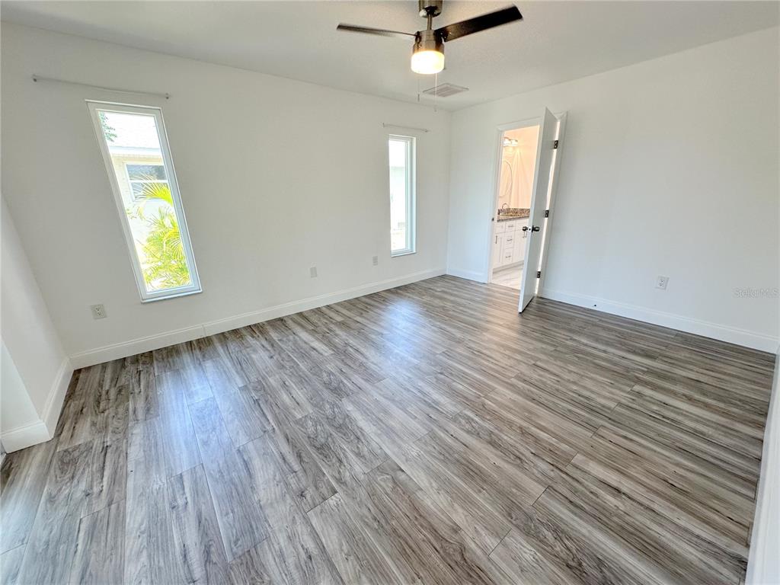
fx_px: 315
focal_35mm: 14
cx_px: 390
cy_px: 292
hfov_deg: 102.1
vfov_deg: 85.7
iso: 125
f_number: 2.2
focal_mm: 2.22
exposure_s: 1/120
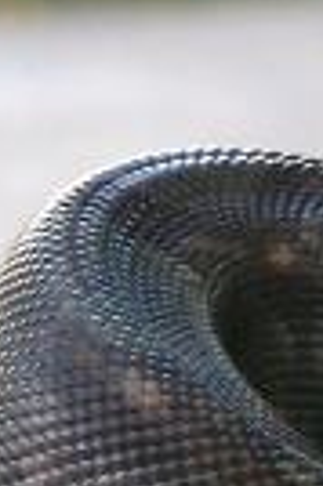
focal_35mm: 367
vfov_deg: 5.6
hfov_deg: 3.7
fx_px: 4952
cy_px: 76
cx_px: 142
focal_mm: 12.2
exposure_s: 1/17.1
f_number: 4.4
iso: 50
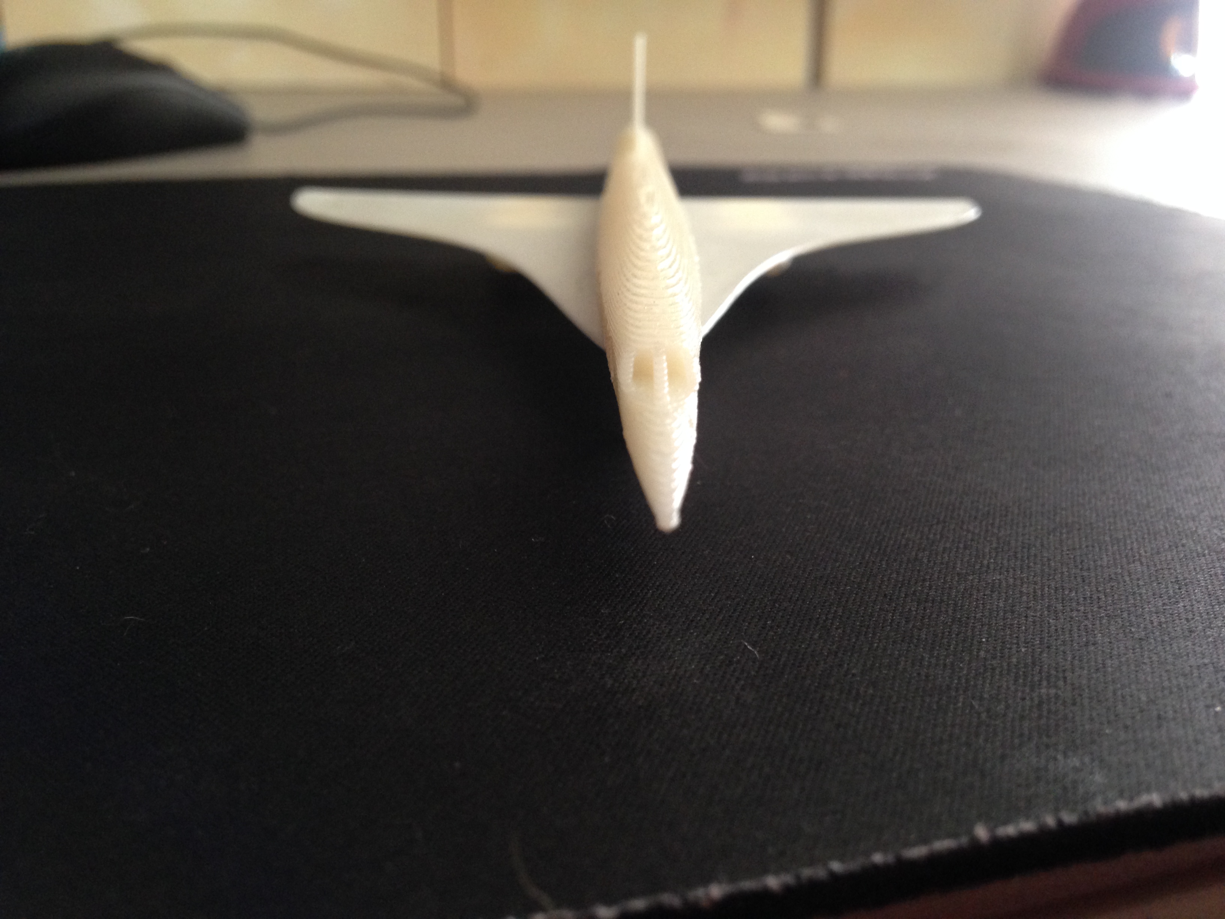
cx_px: 612
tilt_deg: -19.3
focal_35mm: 33
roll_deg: -0.8
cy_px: 460
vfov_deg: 42.9
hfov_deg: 55.4
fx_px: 1168
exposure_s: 1/20
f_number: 2.4
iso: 200
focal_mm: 4.12
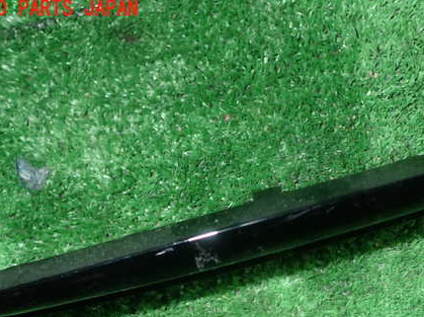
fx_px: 514
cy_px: 219
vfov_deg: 33.9
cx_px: 255
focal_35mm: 42
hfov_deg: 44.6
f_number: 6.3
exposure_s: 1/30
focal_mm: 5.4
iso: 200
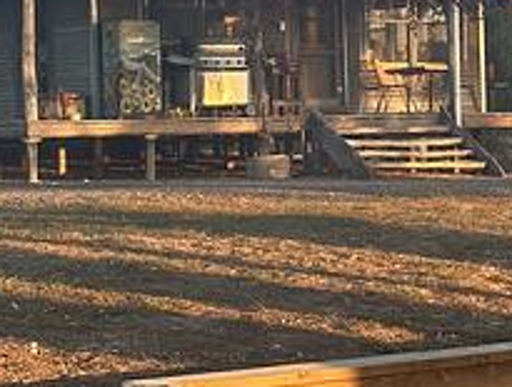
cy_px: 156
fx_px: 2151
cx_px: 500
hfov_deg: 13.4
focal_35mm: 145
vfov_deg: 10.3
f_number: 1.78
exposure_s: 1/256
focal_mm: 6.86
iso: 64
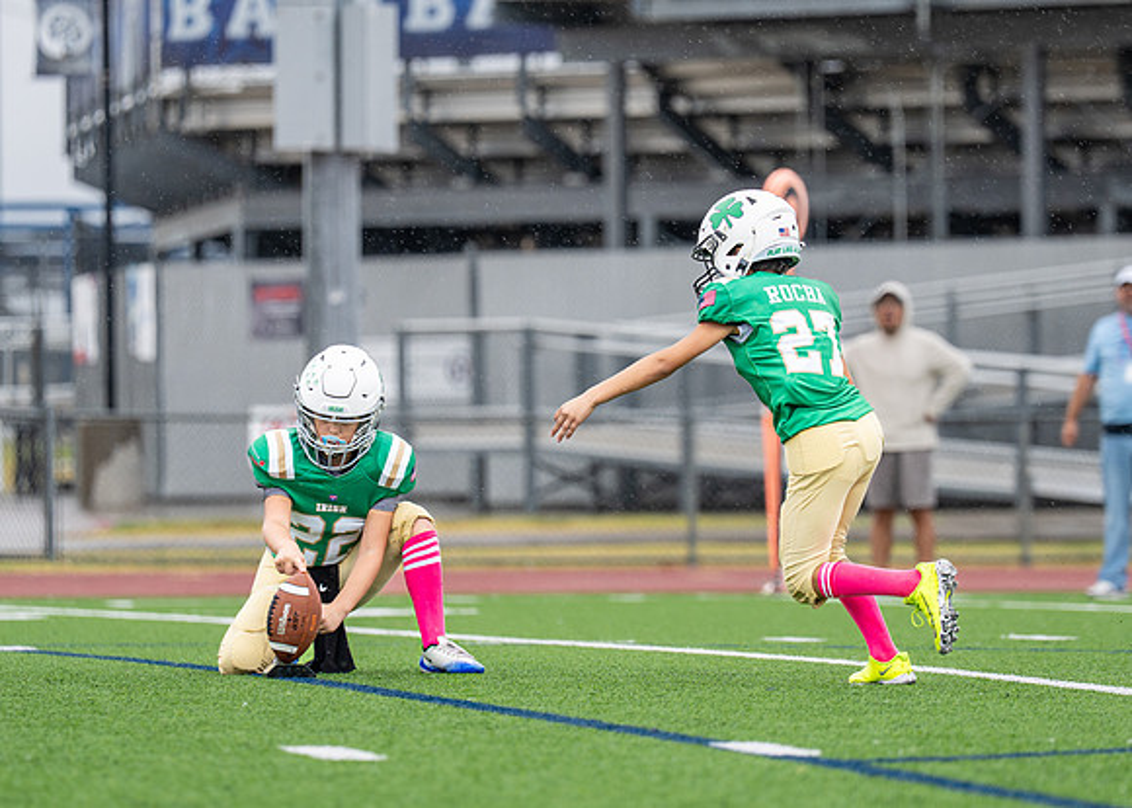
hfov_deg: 7.1
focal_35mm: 284
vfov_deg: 5.1
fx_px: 9143
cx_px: 724
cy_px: 362
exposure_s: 1/1000
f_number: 2.8
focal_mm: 167
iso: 400
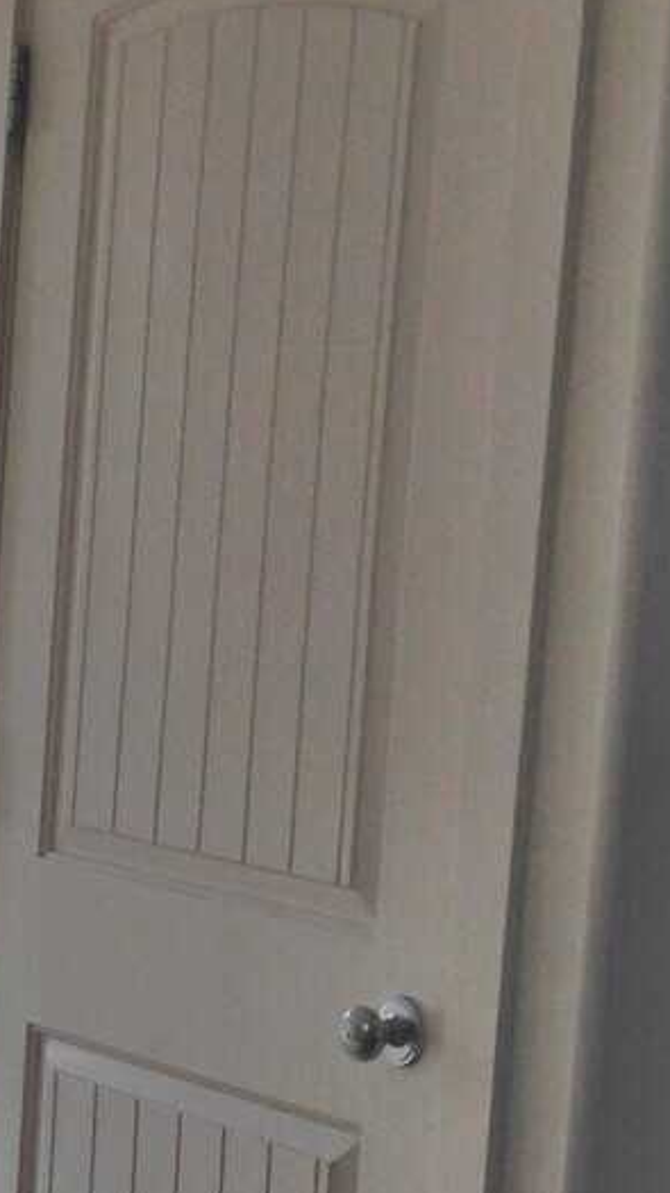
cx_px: -1067
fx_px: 4330
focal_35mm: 137
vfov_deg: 15.6
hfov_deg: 8.0
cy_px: 877
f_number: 2.4
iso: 50
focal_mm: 4.12
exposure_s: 1/120
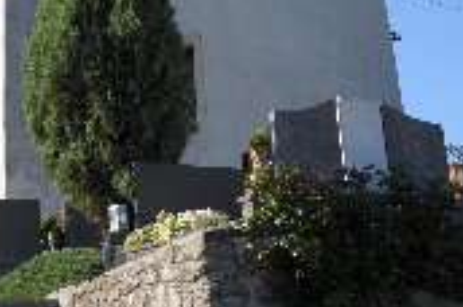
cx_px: 55
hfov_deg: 25.3
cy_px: -83
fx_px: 1001
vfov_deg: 16.5
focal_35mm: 78
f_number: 10
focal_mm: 20
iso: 400
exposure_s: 1/400
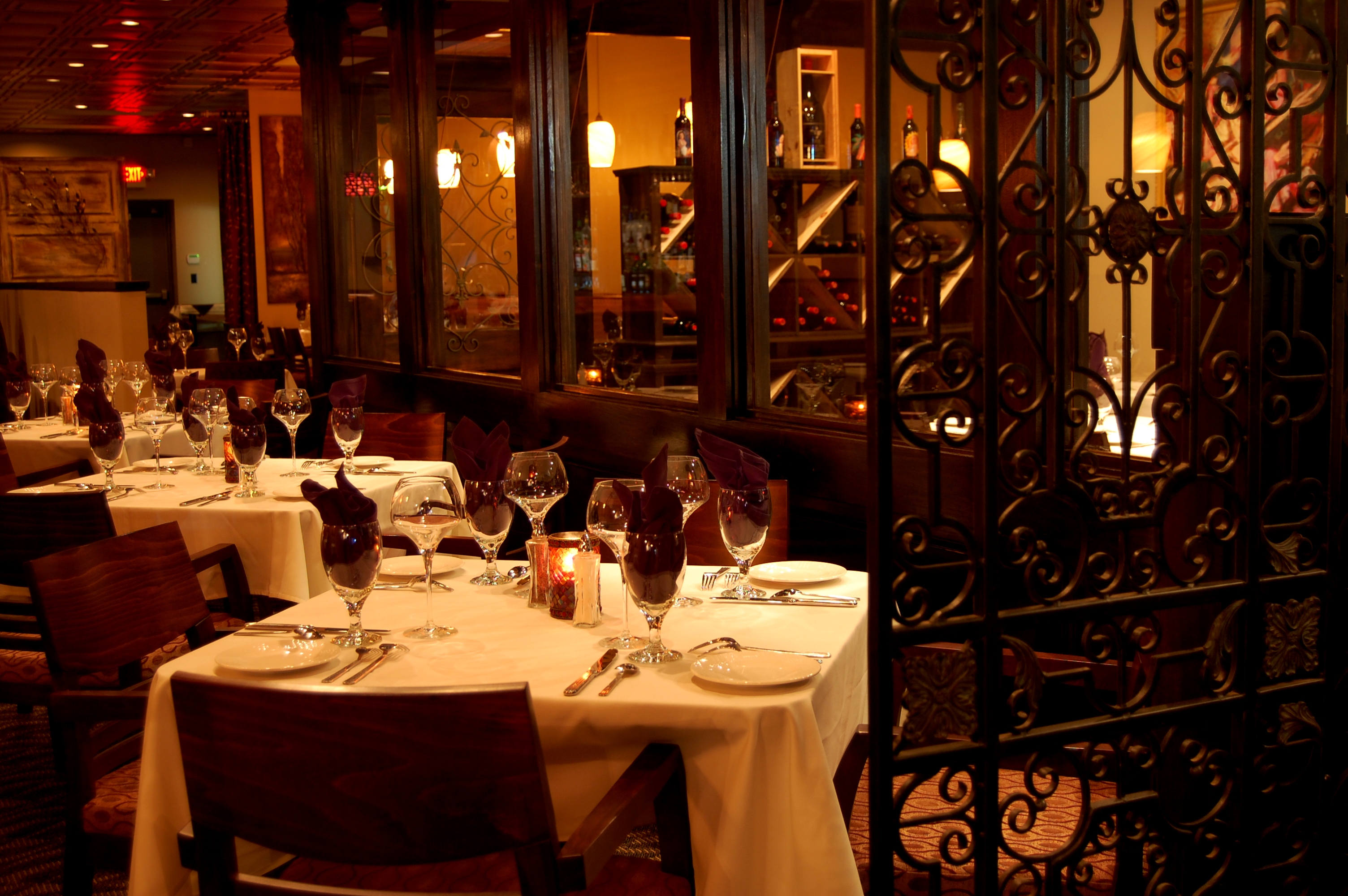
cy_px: 448
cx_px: 674
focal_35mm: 45
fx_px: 1683
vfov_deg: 29.8
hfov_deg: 43.6
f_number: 4.2
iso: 200
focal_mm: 30
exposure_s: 4.5
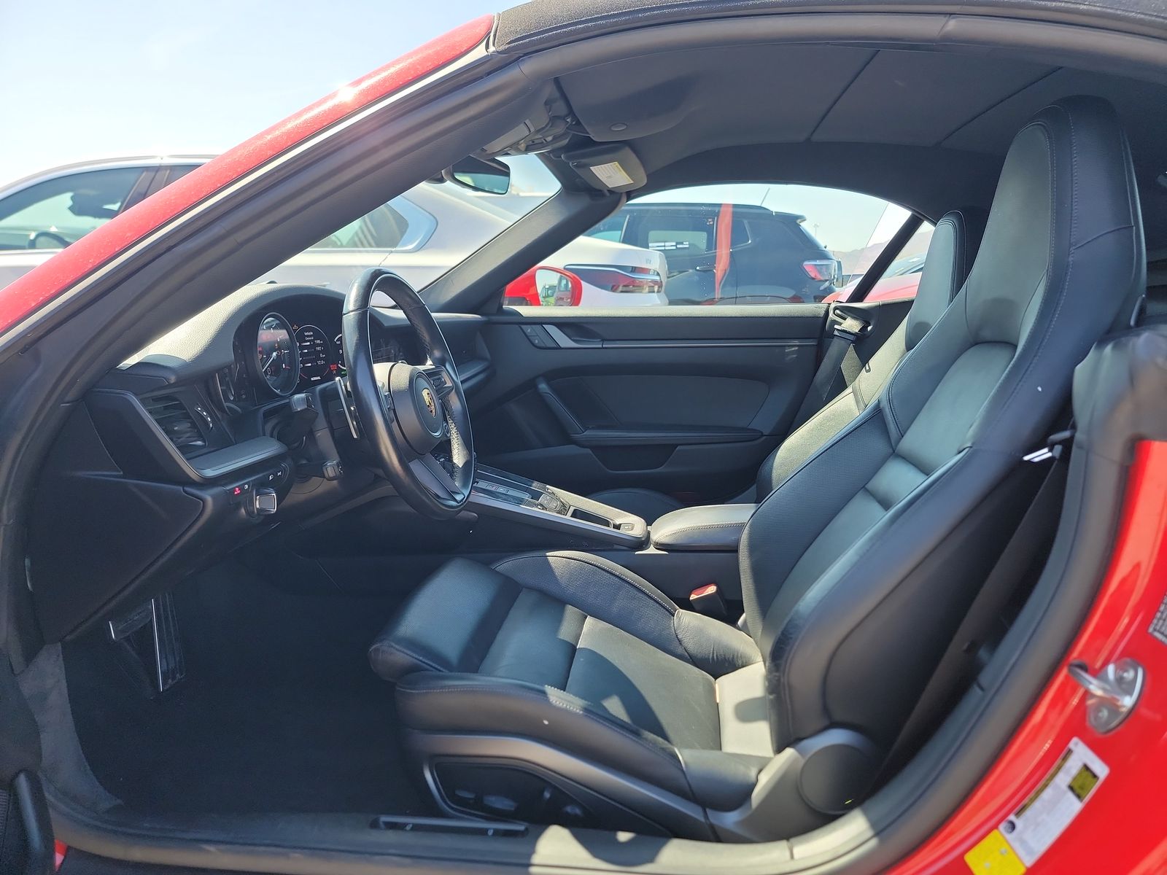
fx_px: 809
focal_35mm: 24
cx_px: 584
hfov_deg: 71.6
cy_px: 438
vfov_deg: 56.8
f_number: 1.8
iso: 53
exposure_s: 1/119
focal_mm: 6.7
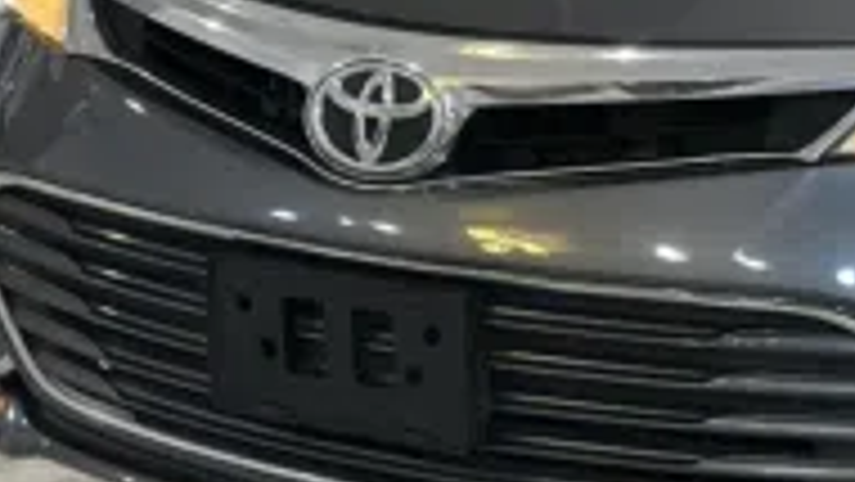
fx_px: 3991
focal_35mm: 176
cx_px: 1215
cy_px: -153
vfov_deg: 6.8
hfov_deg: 11.8
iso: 125
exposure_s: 1/50
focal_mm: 6.86
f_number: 1.78
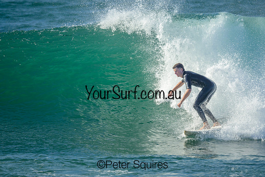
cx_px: 138
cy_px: 75
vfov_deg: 1.3
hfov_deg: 1.9
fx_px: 8098
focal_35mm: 1100
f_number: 6.3
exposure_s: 1/2000
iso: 250
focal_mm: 800
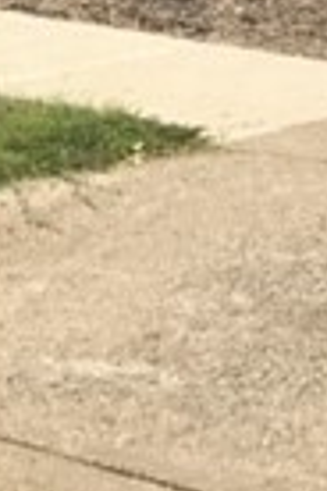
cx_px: 690
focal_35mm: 149
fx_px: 2030
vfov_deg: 12.8
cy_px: -334
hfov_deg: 8.6
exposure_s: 1/1116
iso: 25
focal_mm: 3.3
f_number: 2.4
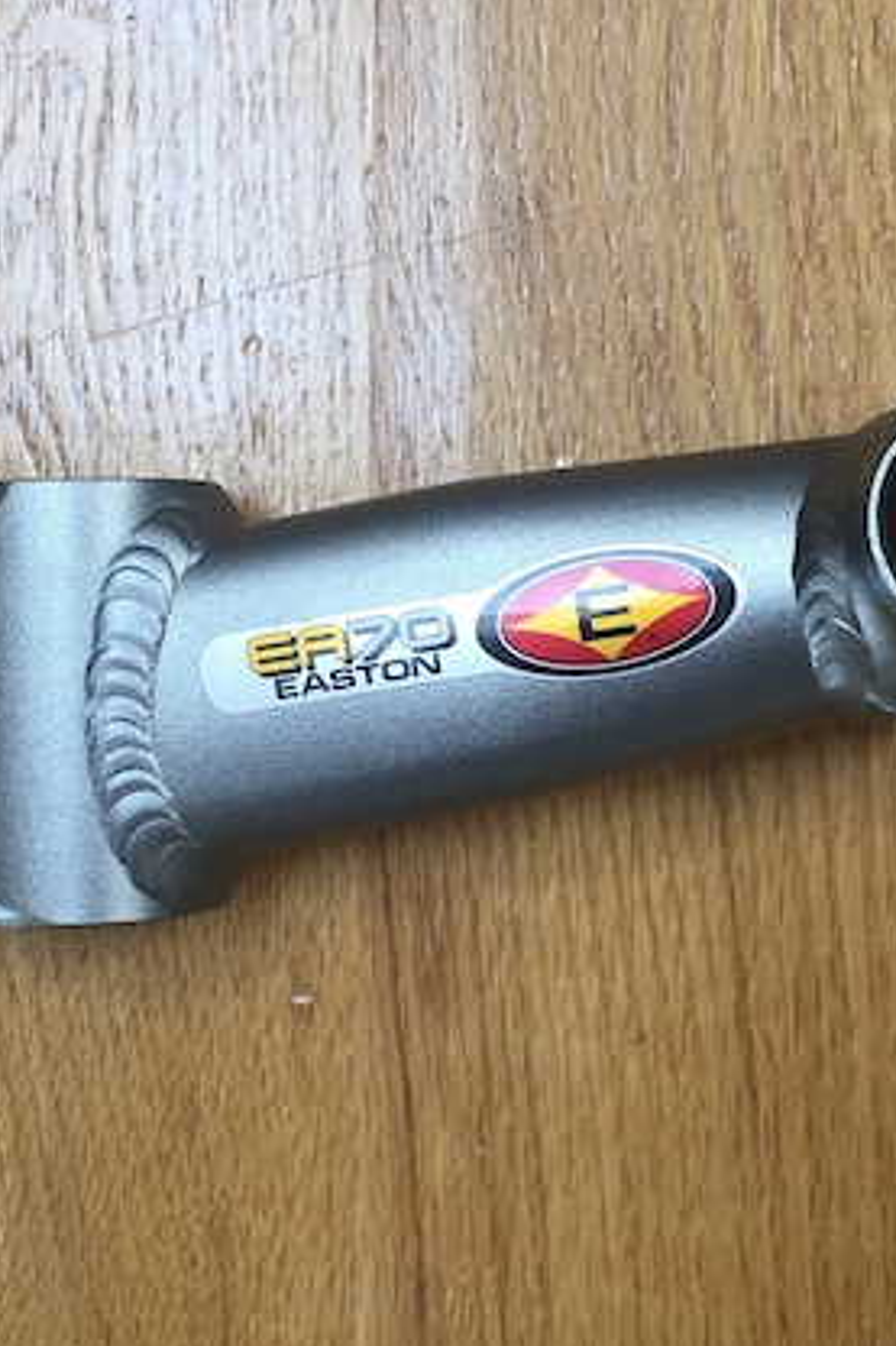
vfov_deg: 34.5
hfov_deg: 23.3
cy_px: 641
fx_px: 2167
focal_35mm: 58
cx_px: 537
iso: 32
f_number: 2.2
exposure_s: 1/30
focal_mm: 4.15
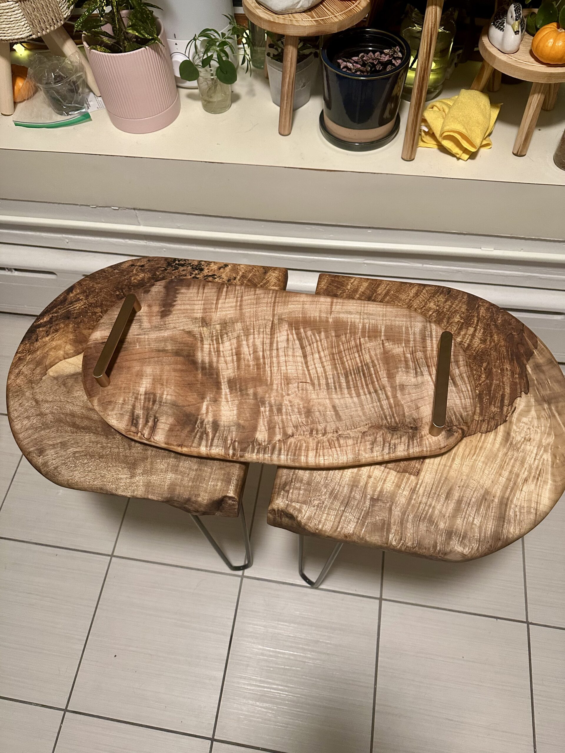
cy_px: 376
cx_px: 282
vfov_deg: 71.6
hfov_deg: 56.8
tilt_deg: -60.7
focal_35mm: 24
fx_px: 522
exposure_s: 1/60
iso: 320
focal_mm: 6.86
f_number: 1.78
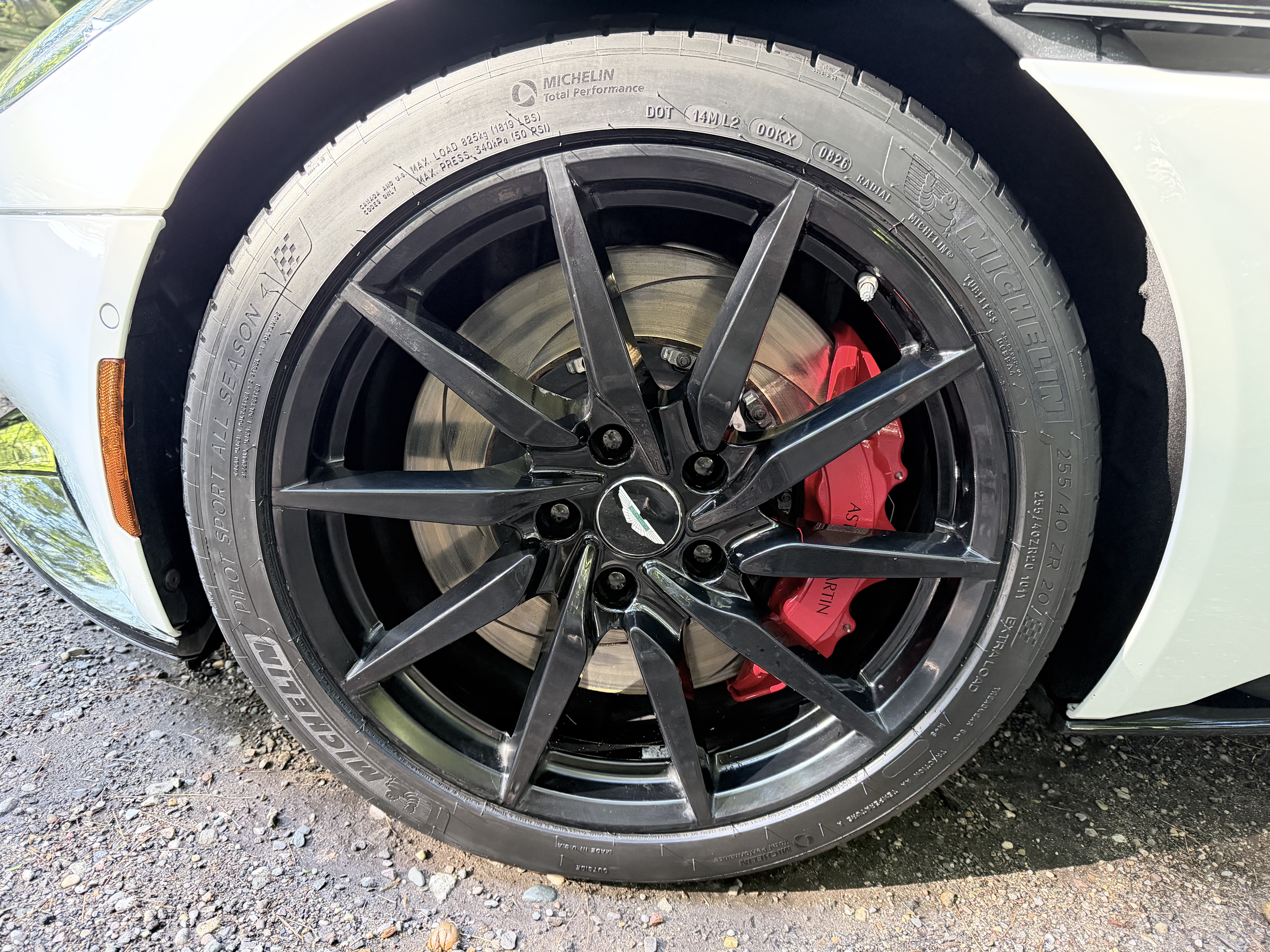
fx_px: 881
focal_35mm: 24
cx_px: 635
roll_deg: -6.1
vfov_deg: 56.8
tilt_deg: -19.7
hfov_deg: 71.6
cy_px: 476
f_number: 1.78
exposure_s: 1/60
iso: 500
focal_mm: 6.76
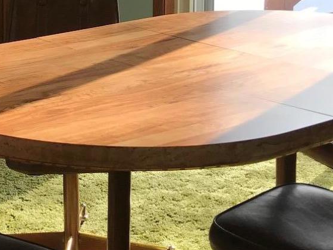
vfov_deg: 14.3
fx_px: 962
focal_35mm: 100
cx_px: 15
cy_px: -50
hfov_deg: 19.2
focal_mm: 3.99
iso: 20
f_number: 1.8
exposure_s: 1/437
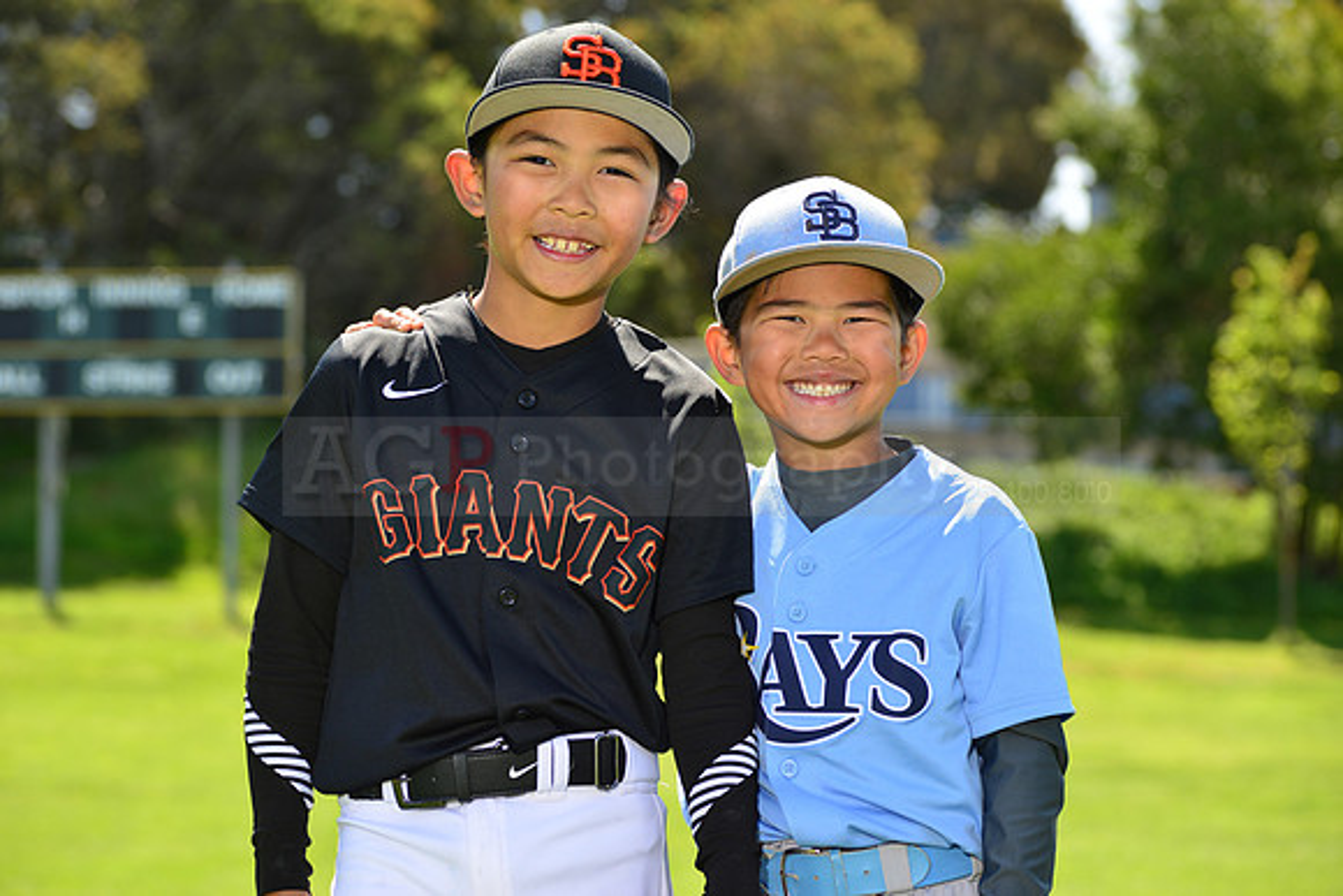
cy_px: 448
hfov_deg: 15.2
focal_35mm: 135
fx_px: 5037
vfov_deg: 10.2
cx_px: 672
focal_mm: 135
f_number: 8
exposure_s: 1/250
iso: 200
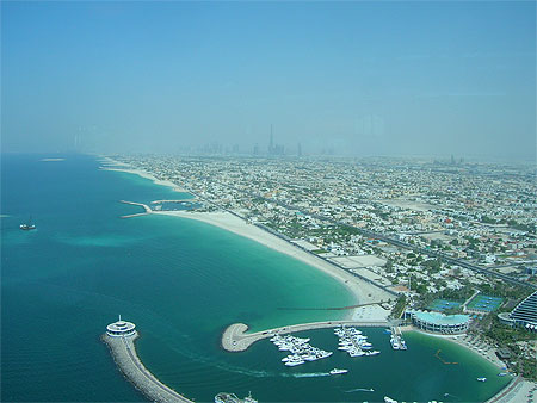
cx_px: 268
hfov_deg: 53.9
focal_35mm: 34
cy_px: 202
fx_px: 528
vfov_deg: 41.8
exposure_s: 1/191
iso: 50
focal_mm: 5.7
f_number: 4.9
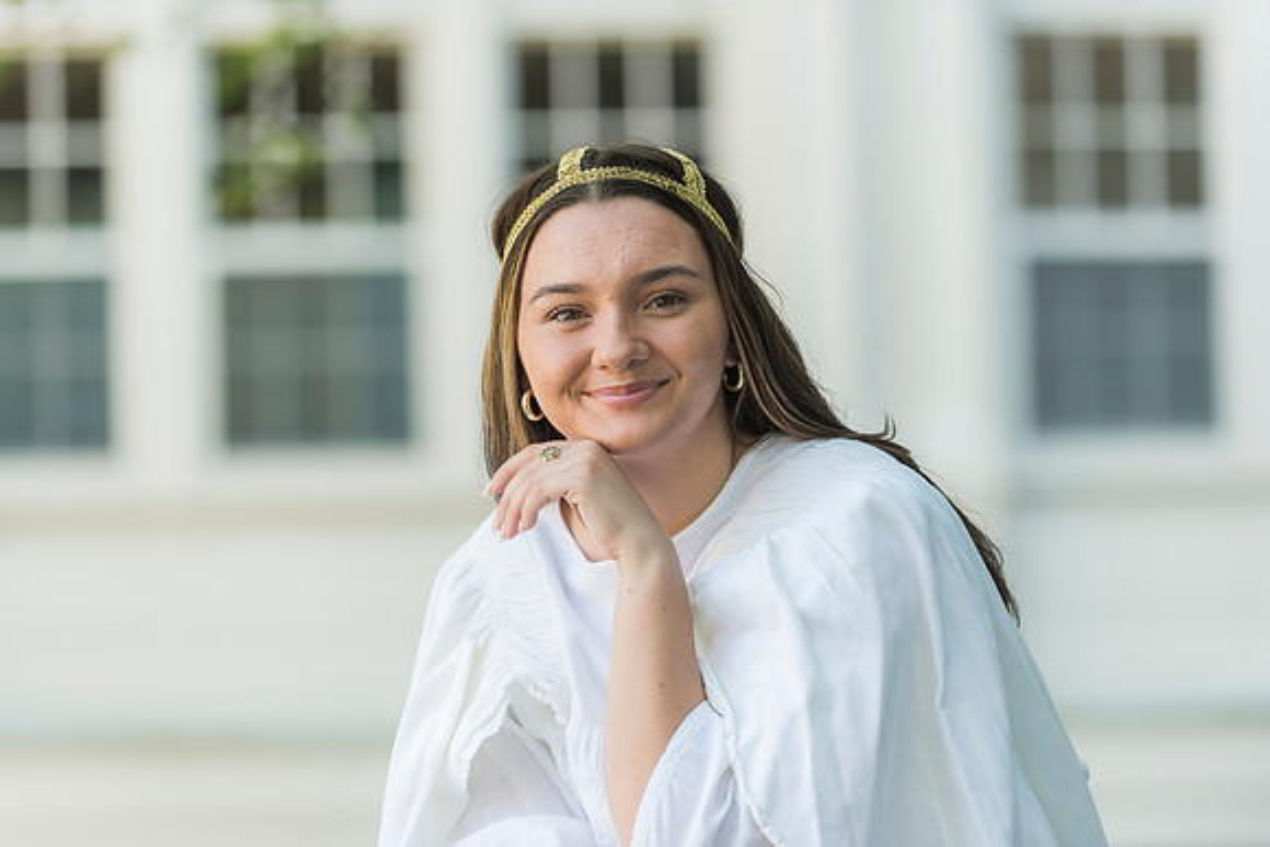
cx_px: 635
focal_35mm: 150
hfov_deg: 13.7
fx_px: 5293
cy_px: 424
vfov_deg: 9.2
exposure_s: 1/200
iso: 320
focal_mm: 150
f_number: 3.5
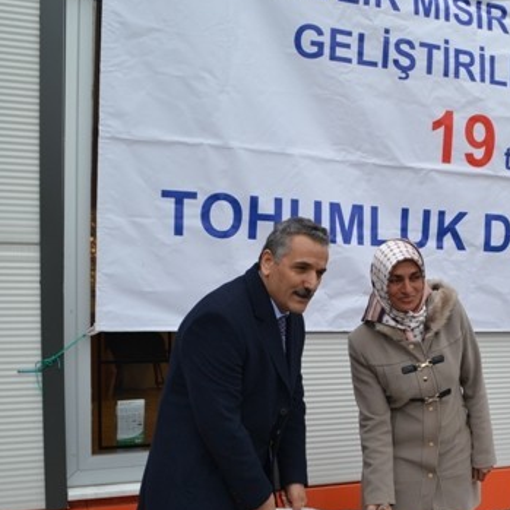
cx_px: 427
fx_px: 833
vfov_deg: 33.7
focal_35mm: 50
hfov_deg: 32.8
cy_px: 337
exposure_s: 1/125
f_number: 5.6
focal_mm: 18
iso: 160
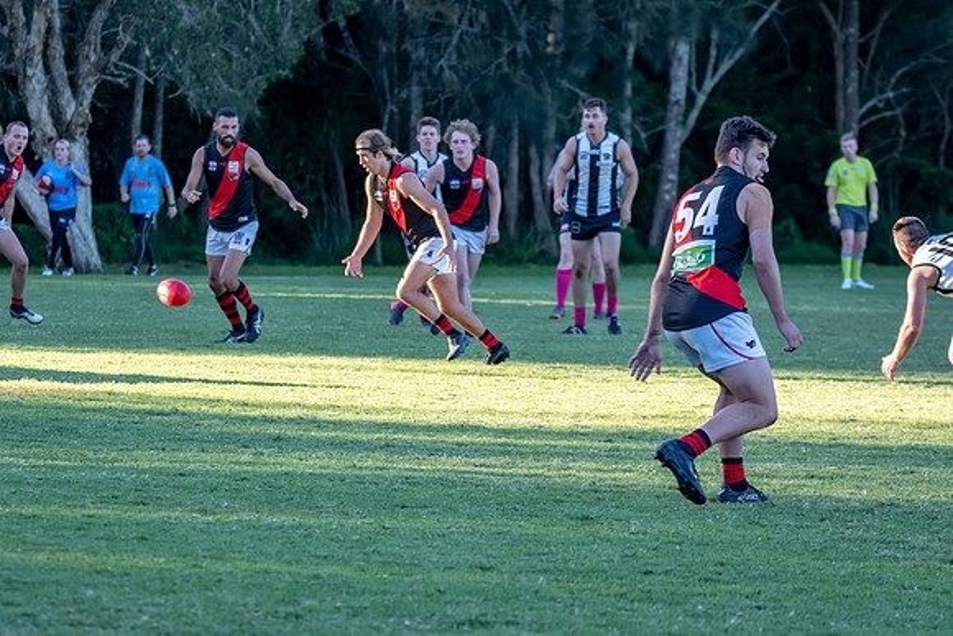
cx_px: 476
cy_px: 318
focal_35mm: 227
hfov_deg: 9.1
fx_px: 6002
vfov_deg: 6.1
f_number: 5.6
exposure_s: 1/500
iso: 800
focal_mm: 150
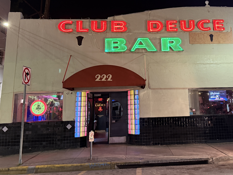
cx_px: 151
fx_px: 256
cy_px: 53
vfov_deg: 37.2
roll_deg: +1.8
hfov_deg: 48.3
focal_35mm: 38
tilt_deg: +13.6
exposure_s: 1/40
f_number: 1.78
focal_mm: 6.76
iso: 640
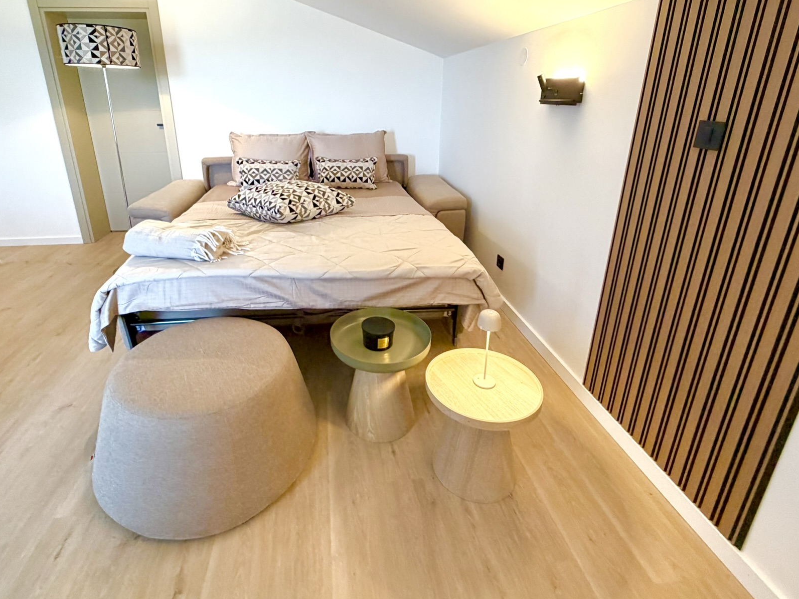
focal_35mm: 18
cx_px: 363
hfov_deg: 87.5
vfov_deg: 70.6
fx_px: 416
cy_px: 231
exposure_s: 1/50
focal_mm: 2.22
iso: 250
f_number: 2.2
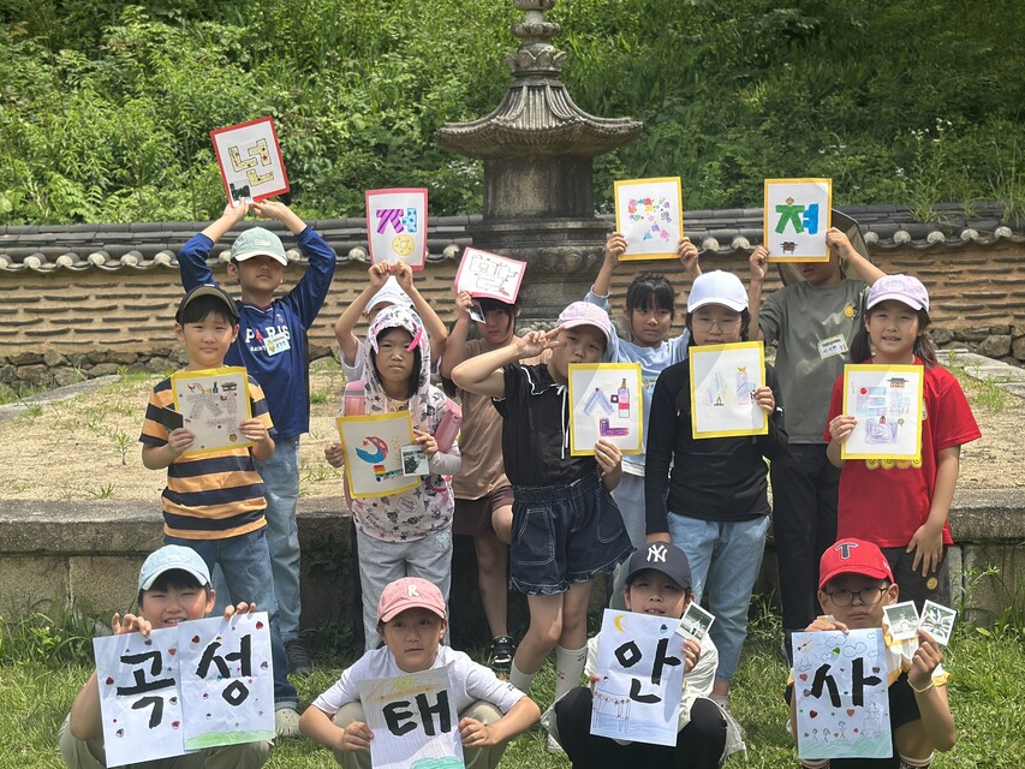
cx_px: 535
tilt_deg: -4.9
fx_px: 1599
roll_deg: +0.8
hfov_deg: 35.5
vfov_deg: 27.0
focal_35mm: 54
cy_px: 405
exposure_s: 1/3731
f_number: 1.78
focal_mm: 6.86
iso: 100
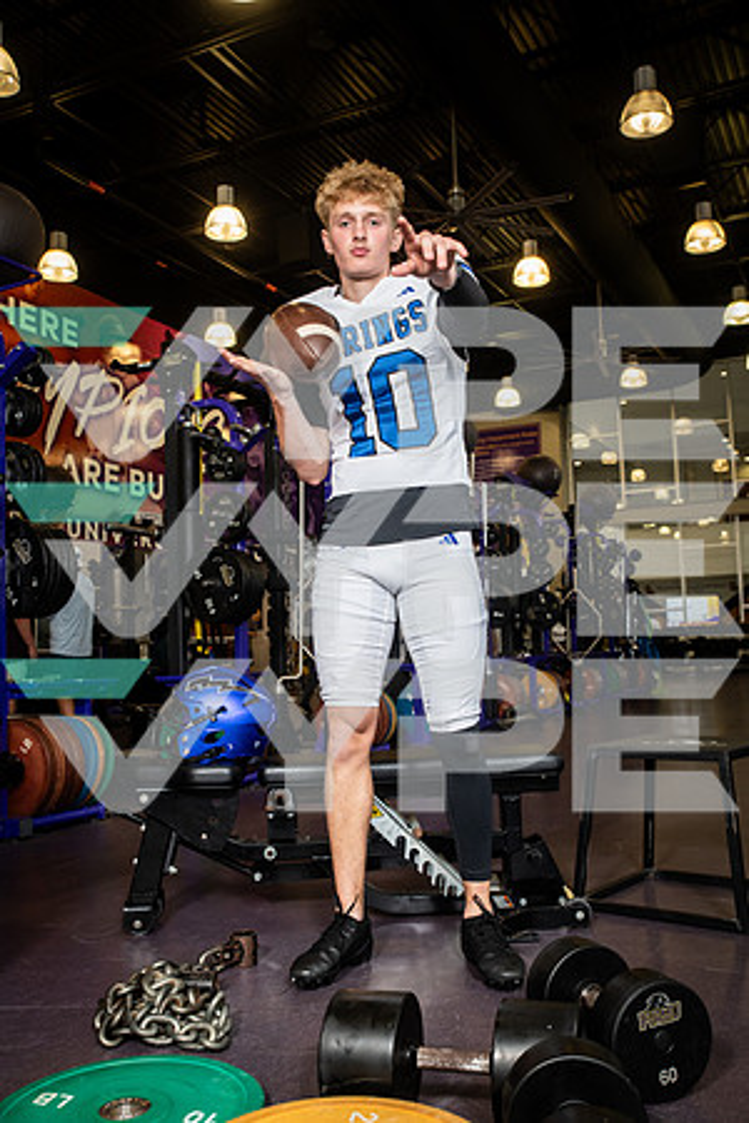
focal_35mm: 34
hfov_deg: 38.9
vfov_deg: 55.8
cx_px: 374
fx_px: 1061
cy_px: 562
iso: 500
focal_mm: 34
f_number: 5.6
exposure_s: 1/250
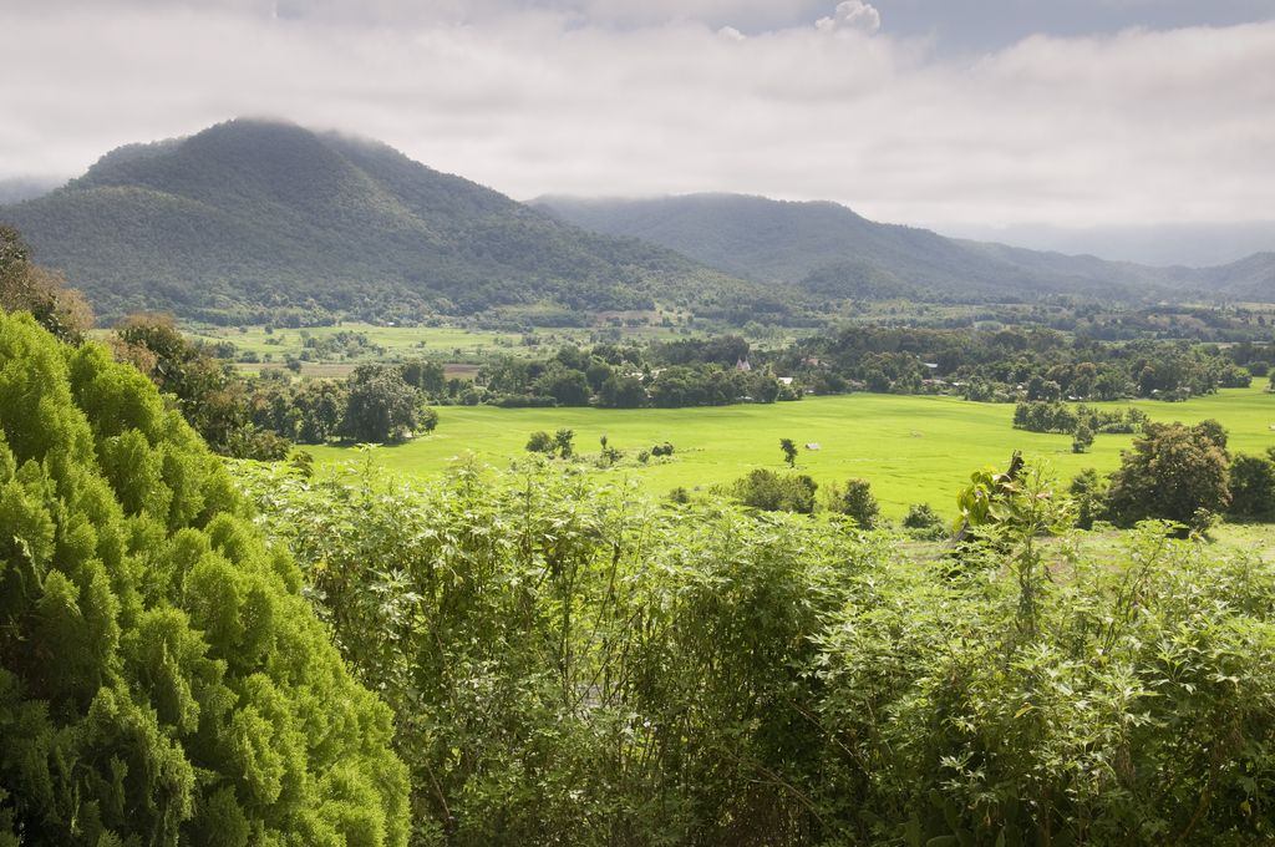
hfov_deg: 41.2
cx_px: 638
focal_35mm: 48
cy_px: 424
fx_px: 1698
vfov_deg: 28.0
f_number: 14
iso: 200
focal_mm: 32
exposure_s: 1/125
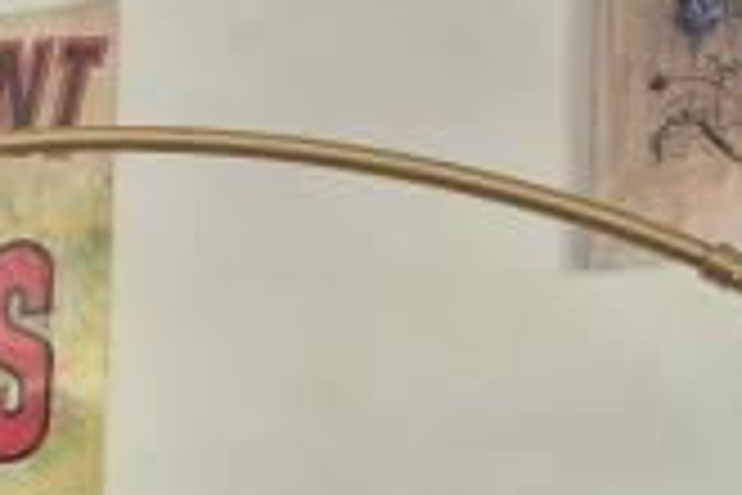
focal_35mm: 116
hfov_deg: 16.0
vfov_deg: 9.8
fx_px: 2391
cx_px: -418
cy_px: 1332
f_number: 1.8
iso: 160
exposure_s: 1/100
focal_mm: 5.4
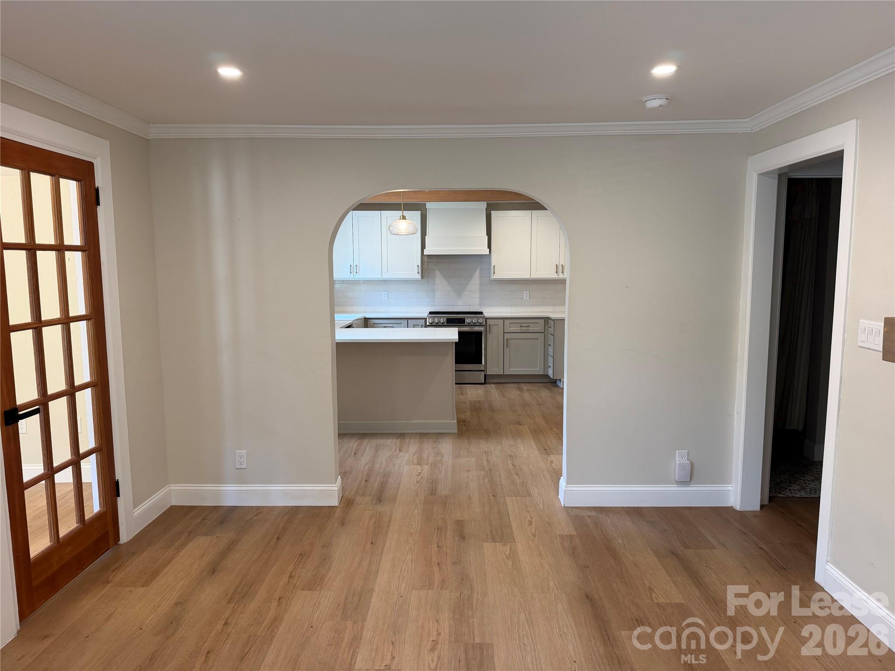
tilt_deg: -5.9
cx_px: 448
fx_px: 621
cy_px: 336
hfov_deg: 71.6
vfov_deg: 56.8
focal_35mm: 24
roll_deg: +0.1
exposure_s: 1/120
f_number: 1.78
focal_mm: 6.76
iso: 160
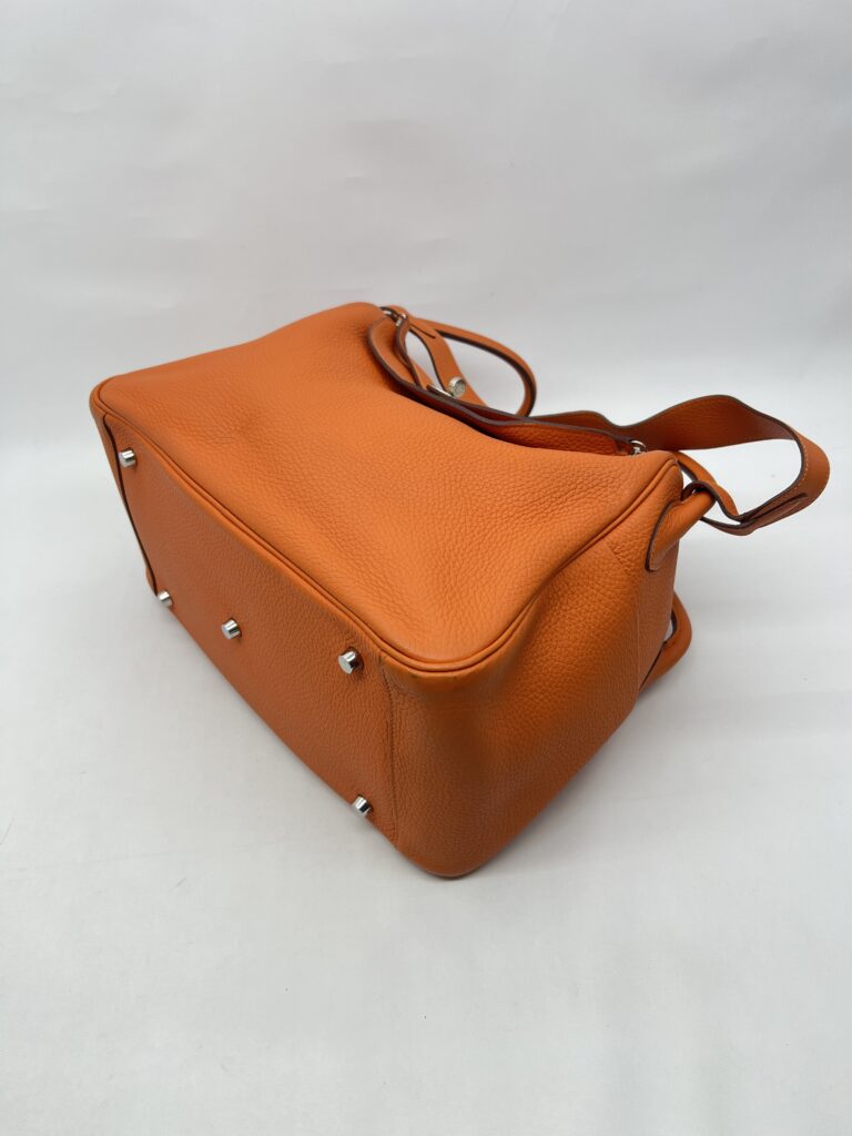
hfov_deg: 53.1
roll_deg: +2.6
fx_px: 853
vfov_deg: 67.3
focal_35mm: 26
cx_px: 426
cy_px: 568
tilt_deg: -40.9
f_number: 1.5
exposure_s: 1/113
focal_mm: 5.7
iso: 32
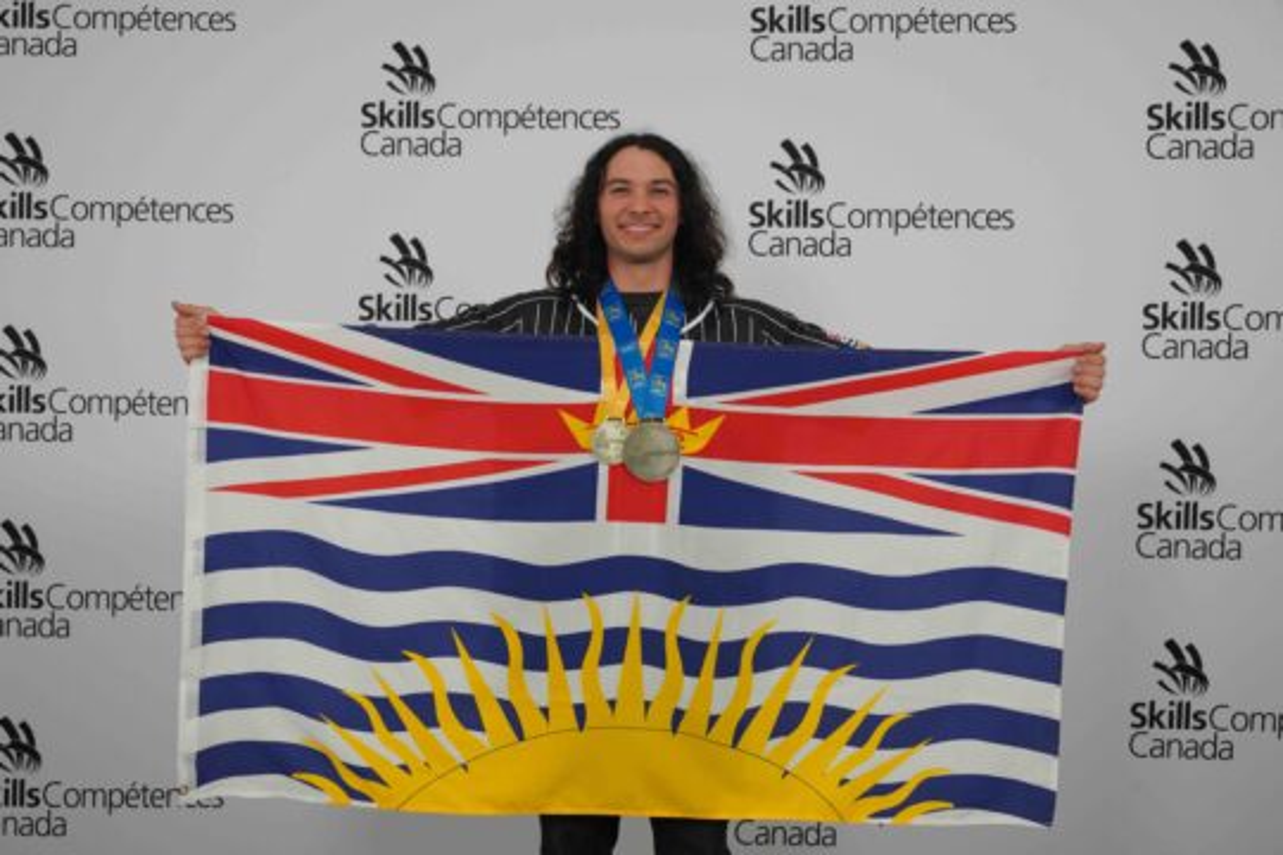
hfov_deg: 41.0
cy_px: 428
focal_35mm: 48
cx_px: 642
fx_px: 1718
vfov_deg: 28.0
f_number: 8
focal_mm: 48.2
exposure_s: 1/200
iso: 4000
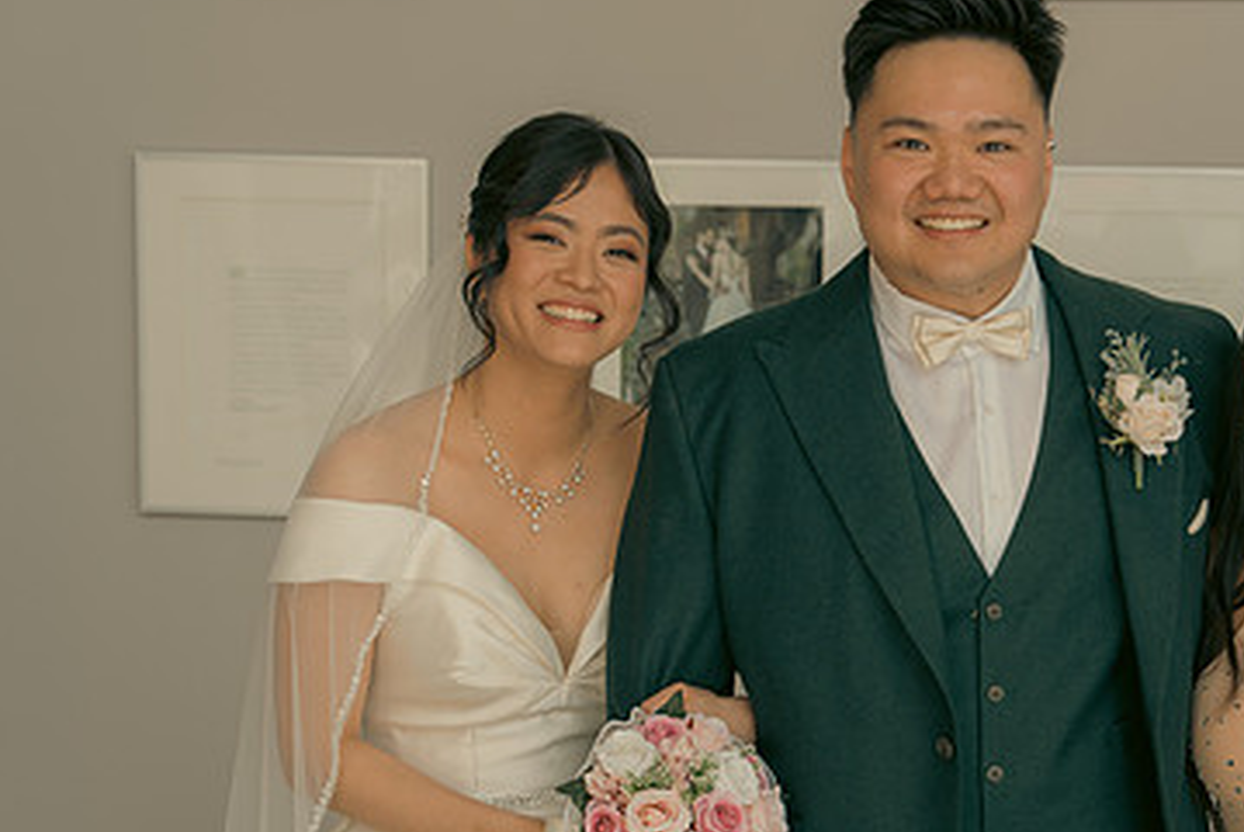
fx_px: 2905
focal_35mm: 84
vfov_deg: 16.2
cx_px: 908
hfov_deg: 24.0
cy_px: 588
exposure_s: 1/160
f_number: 3.5
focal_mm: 52
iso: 125
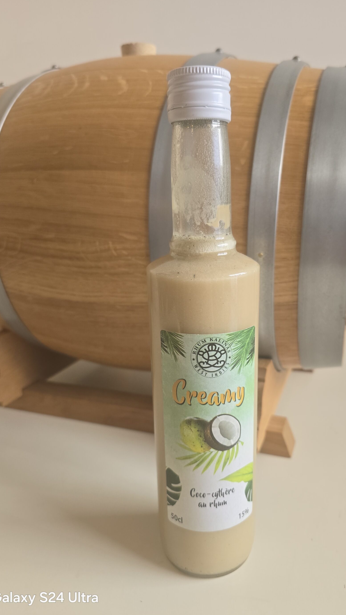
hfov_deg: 44.2
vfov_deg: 71.9
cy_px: 317
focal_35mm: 26
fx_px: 424
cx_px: 201
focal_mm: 6.3
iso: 125
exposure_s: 1/100
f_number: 1.7
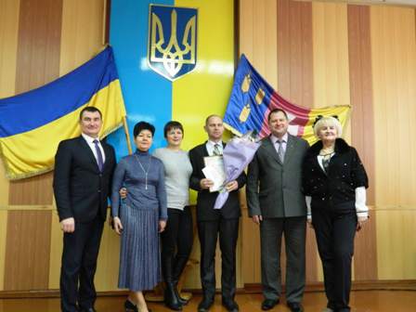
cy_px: 156
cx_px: 208
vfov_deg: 45.4
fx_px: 373
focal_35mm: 31
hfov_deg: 58.4
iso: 400
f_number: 3.2
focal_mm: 5.6
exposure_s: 1/25
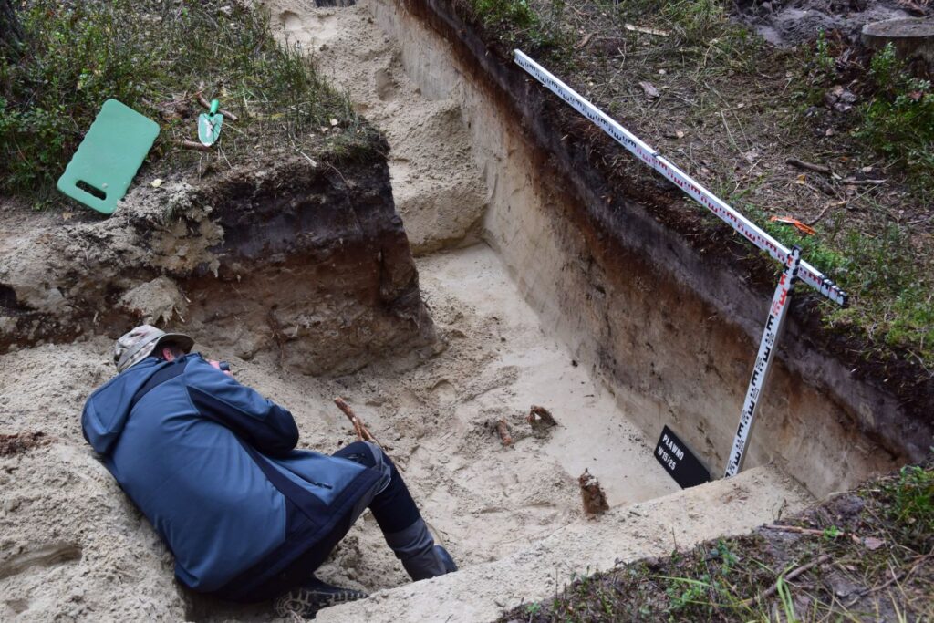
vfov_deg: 34.2
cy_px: 312
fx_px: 1012
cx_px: 467
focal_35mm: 39
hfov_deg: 49.5
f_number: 8
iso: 400
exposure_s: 1/60
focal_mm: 26
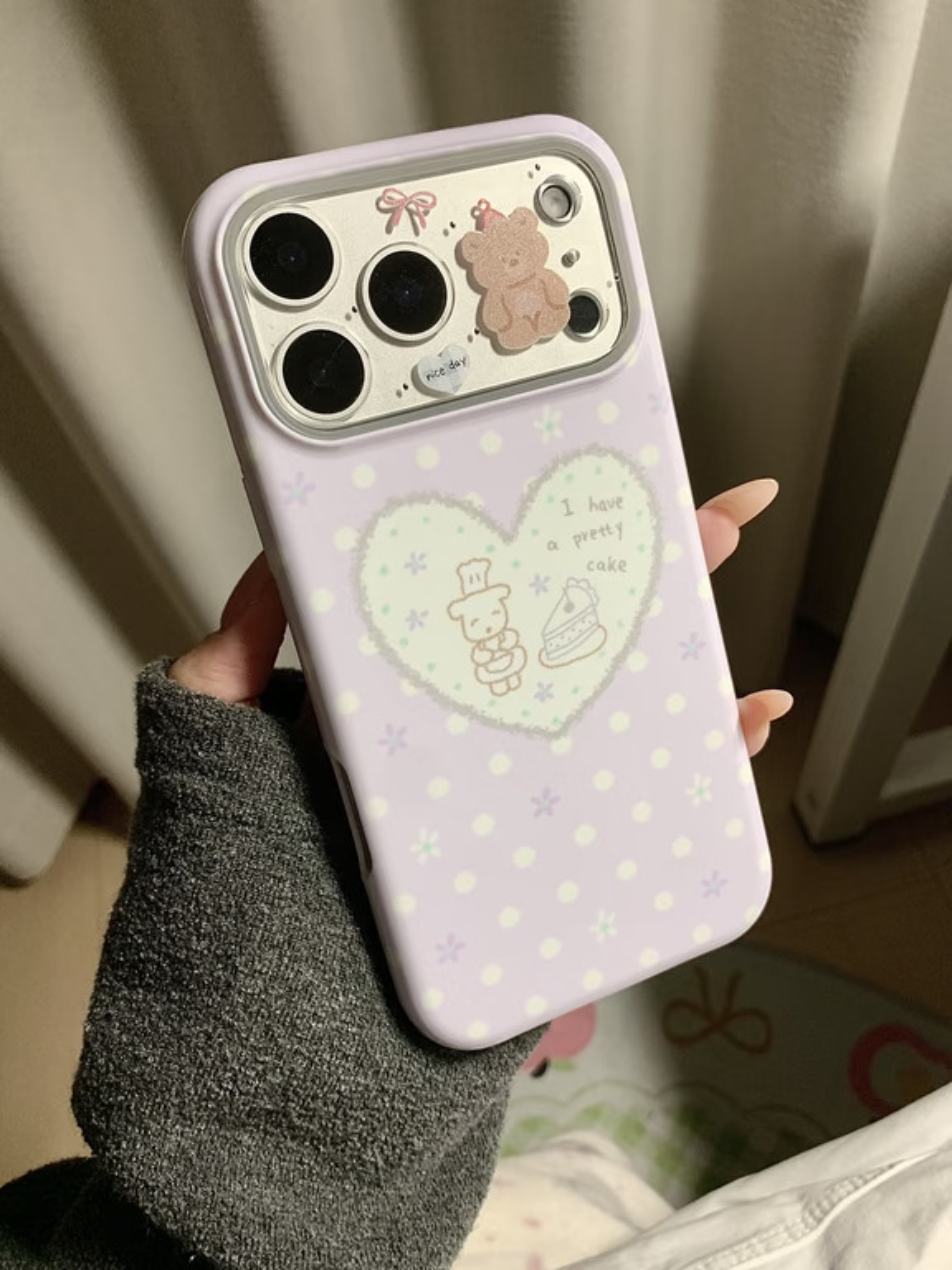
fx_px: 953
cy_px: 635
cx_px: 476
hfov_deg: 53.1
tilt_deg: -55.5
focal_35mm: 26
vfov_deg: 67.3
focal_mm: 4.25
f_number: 1.8
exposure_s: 1/62
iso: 100
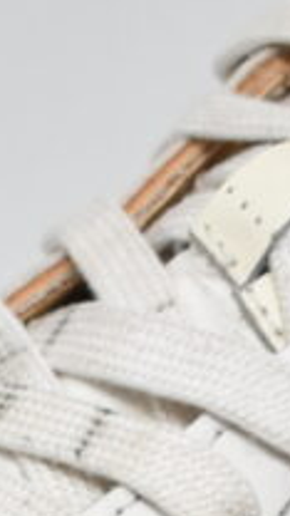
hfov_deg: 3.9
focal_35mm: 310
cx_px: 2
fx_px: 4238
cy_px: 1067
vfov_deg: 6.7
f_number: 5.6
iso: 800
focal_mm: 40
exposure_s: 1/80
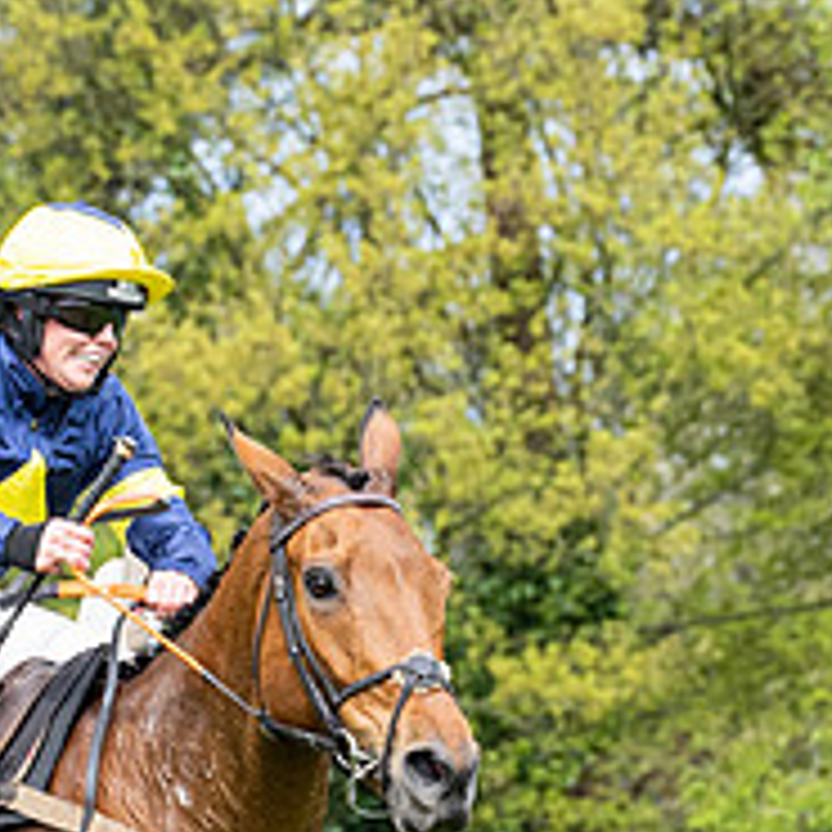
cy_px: 823
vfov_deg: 4.4
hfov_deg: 4.4
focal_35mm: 395
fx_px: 10741
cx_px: -62
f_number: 4
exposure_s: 1/2500
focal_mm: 74
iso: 640
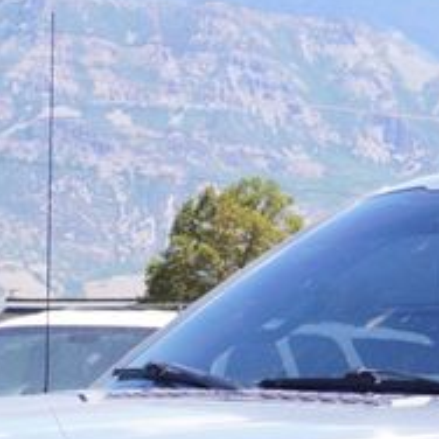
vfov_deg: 8.1
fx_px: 2984
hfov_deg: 8.3
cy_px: 768
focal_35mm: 208
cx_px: 616
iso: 100
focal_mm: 30
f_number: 8
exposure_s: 1/100
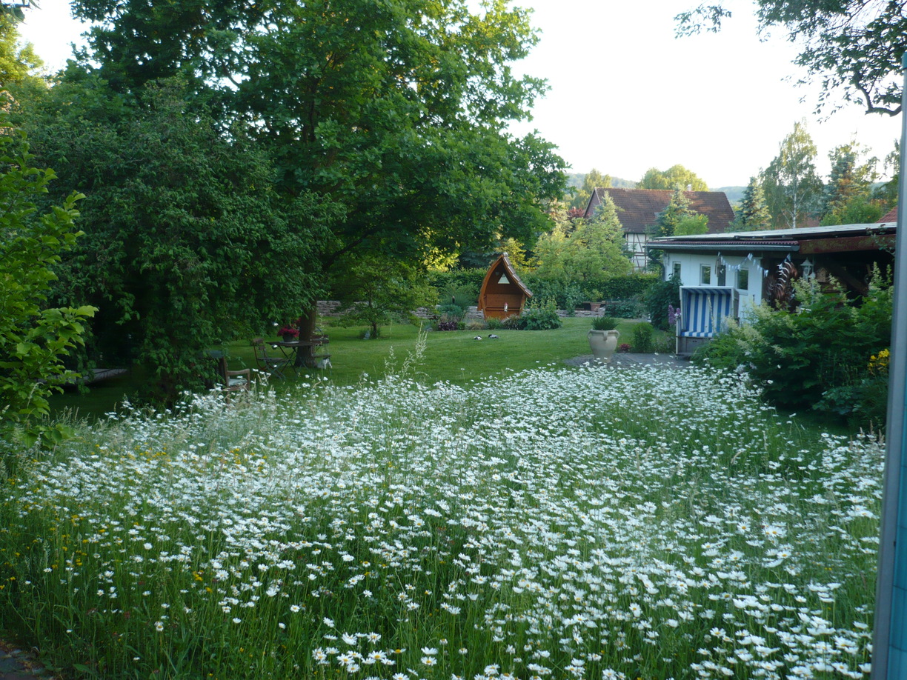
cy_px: 340
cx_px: 454
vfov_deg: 40.7
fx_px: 917
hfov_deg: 52.6
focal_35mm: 35
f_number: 2.8
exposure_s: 1/80
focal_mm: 5.8
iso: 100
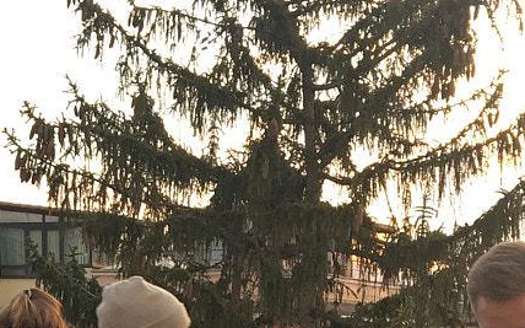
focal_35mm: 115
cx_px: 262
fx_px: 1645
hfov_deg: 18.1
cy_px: 688
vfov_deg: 10.3
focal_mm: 4.15
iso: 32
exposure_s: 1/100
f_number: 2.2
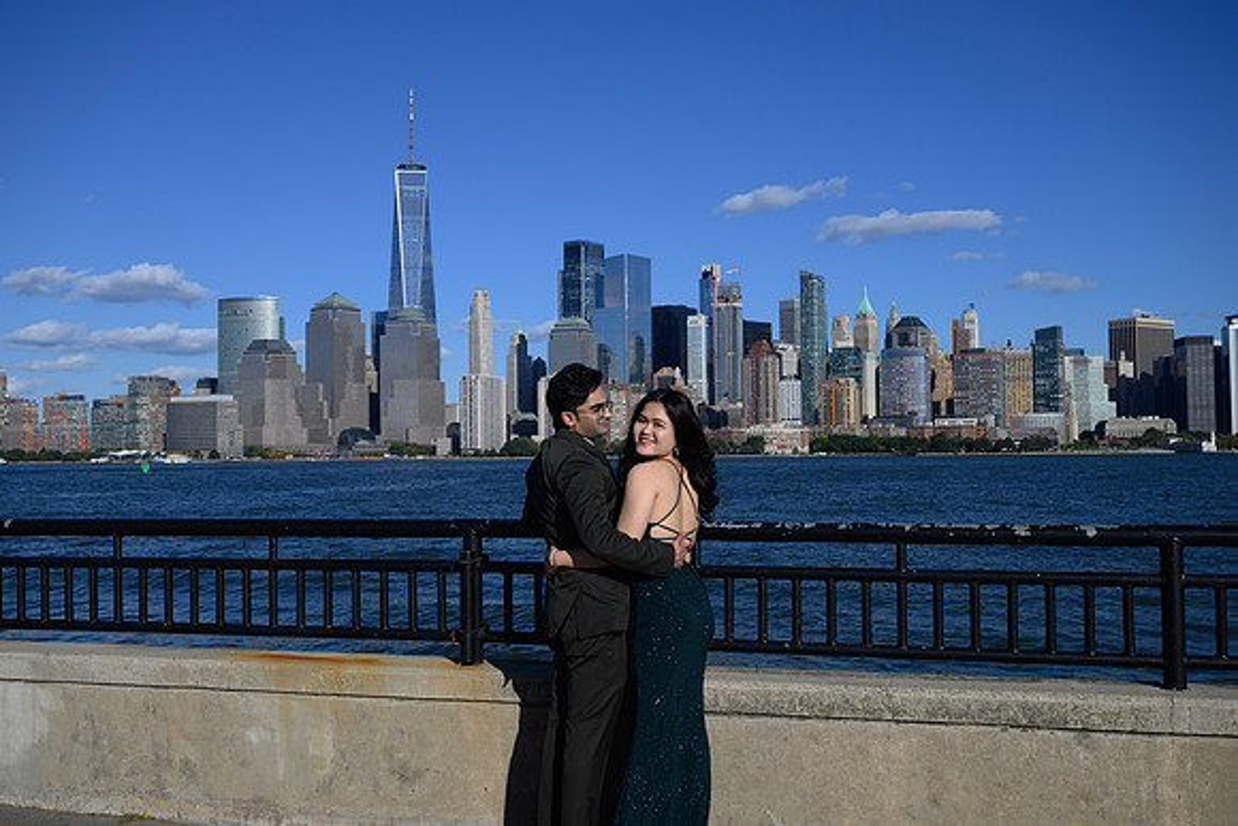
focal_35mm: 36
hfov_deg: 53.1
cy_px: 413
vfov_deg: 36.9
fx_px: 1238
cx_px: 619
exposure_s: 1/1250
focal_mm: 36
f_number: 5.6
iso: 100
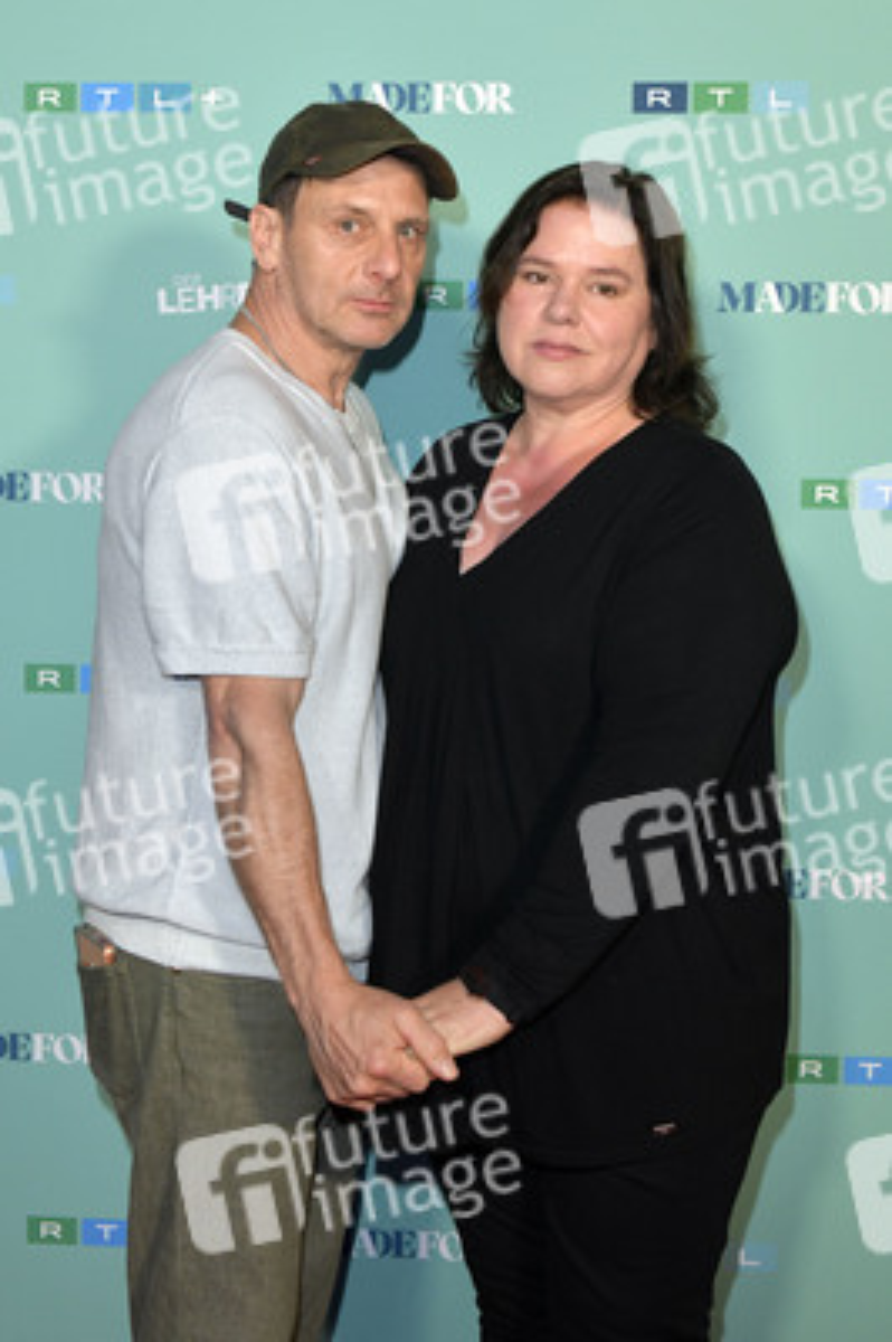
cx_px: 446
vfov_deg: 41.1
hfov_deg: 28.0
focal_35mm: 48
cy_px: 671
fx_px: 1787
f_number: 6.3
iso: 1600
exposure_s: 1/250
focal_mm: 48
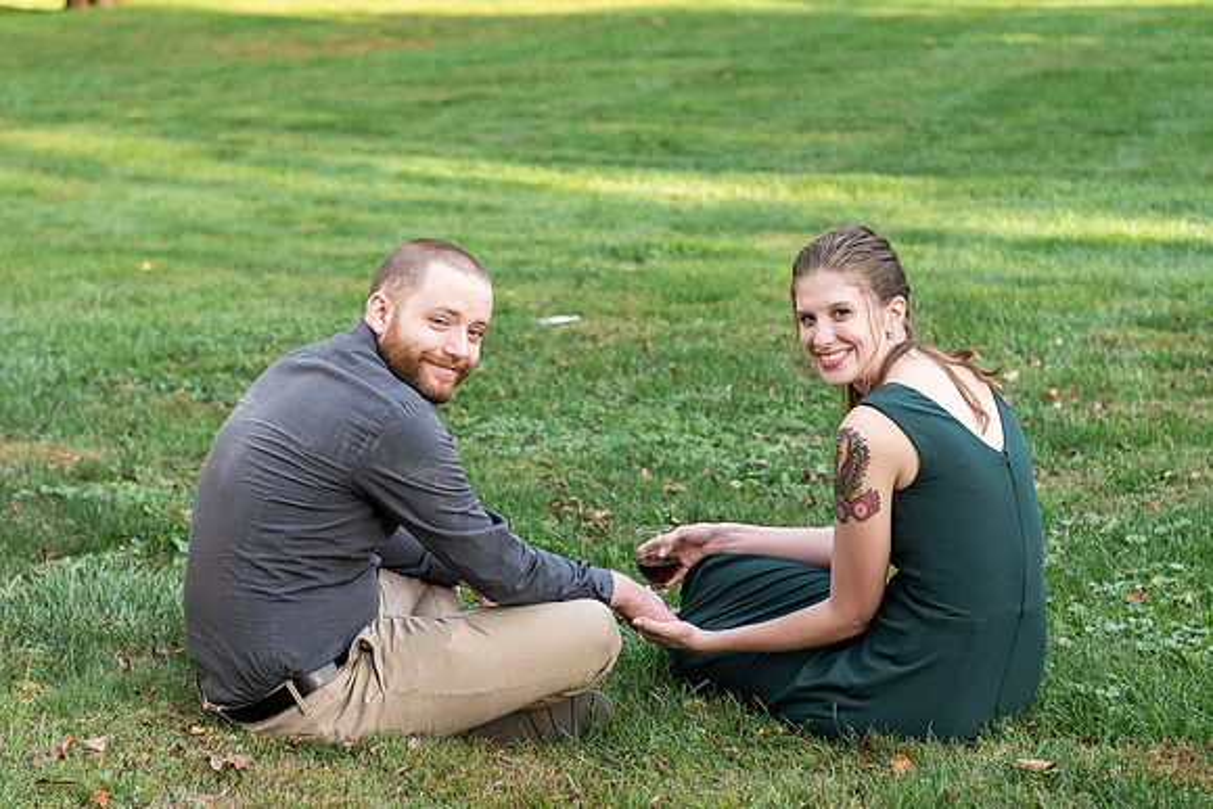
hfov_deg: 27.0
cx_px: 615
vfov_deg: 18.2
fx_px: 2522
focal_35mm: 75
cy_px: 358
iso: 1000
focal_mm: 66
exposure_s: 1/400
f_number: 4.5
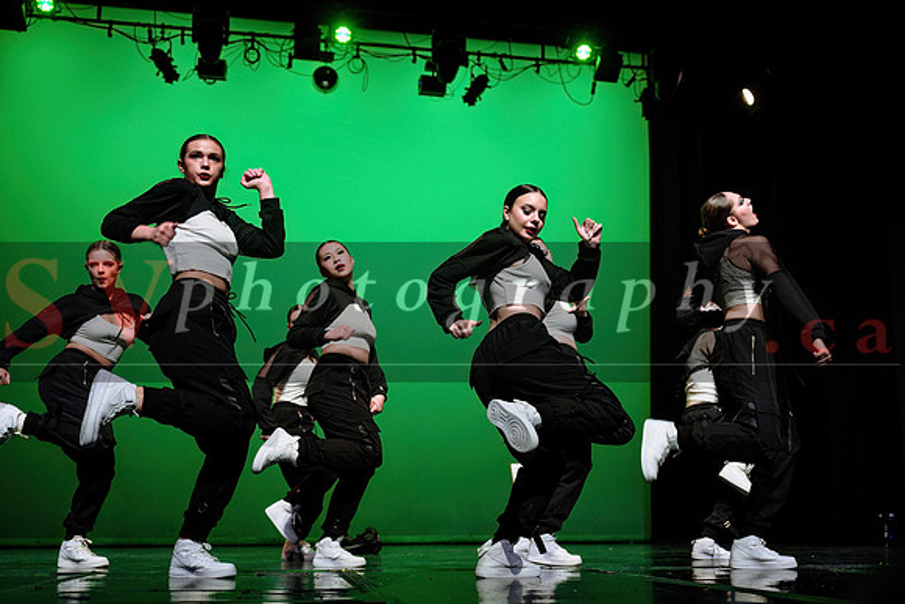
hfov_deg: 43.9
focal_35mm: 44
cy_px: 354
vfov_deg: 30.2
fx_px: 1118
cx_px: 530
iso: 1600
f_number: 2.8
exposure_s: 1/270
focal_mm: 38
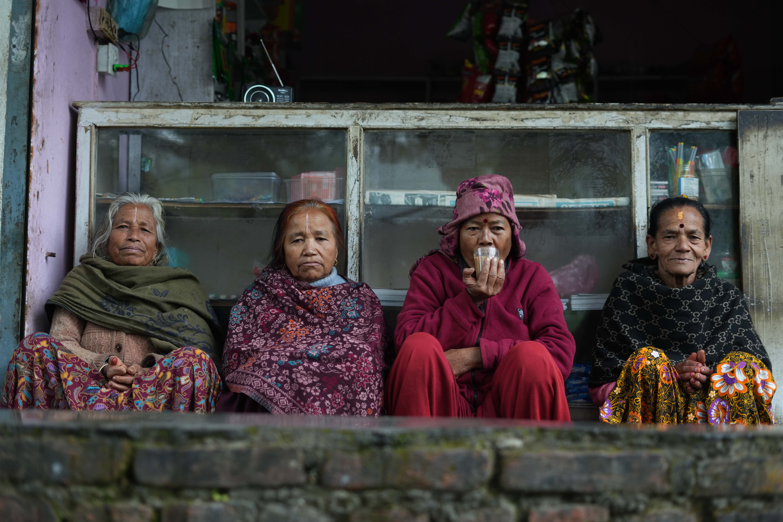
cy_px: 261
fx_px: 1087
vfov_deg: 27.0
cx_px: 392
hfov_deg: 39.6
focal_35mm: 50
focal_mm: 50
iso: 500
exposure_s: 1/60
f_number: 2.5
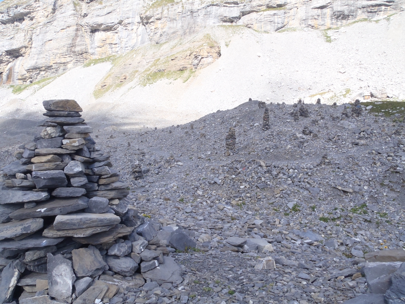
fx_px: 328
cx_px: 202
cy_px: 152
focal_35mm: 28
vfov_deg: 49.7
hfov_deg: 63.4
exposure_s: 1/200
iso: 80
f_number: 4.5
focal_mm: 5
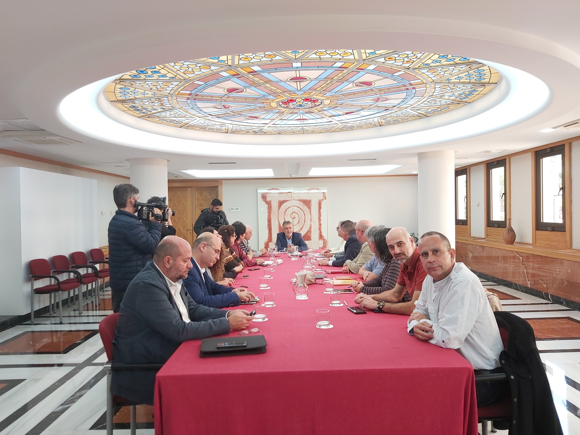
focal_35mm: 26
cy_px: 218
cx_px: 290
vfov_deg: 53.1
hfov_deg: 67.3
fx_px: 436
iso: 125
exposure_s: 1/50
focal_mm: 3.92
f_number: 1.7
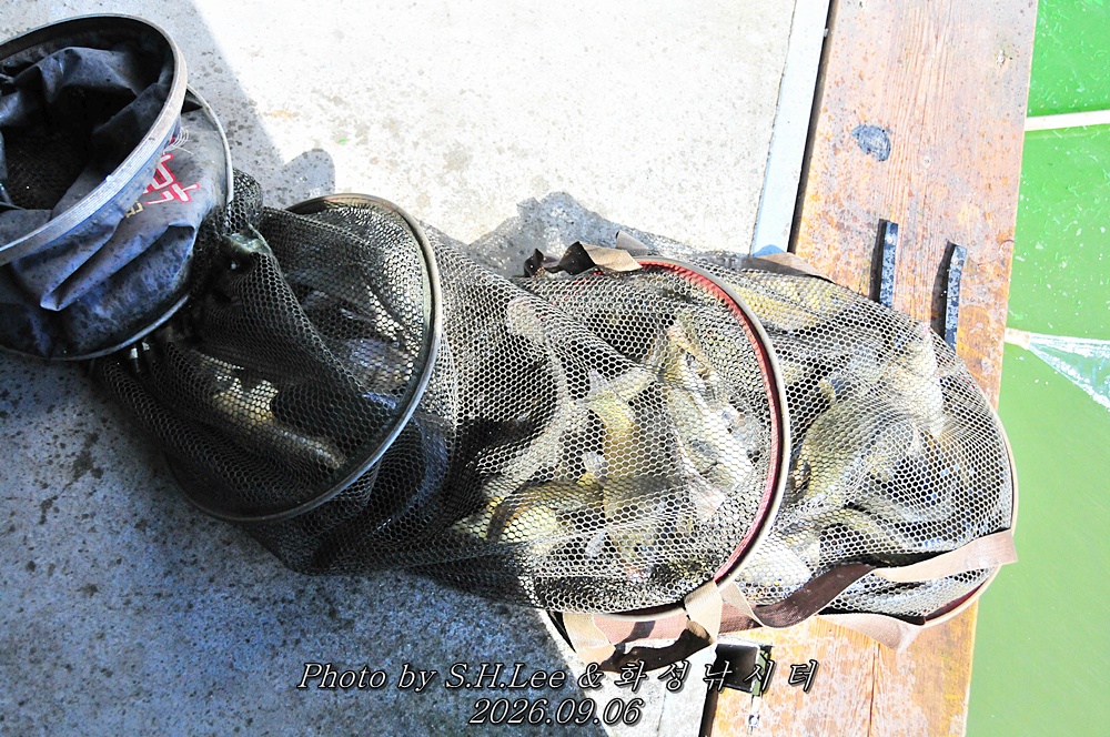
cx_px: 555
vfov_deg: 36.8
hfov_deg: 53.2
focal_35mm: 36
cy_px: 368
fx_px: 1109
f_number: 3.8
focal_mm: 24
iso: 1600
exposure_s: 1/4000
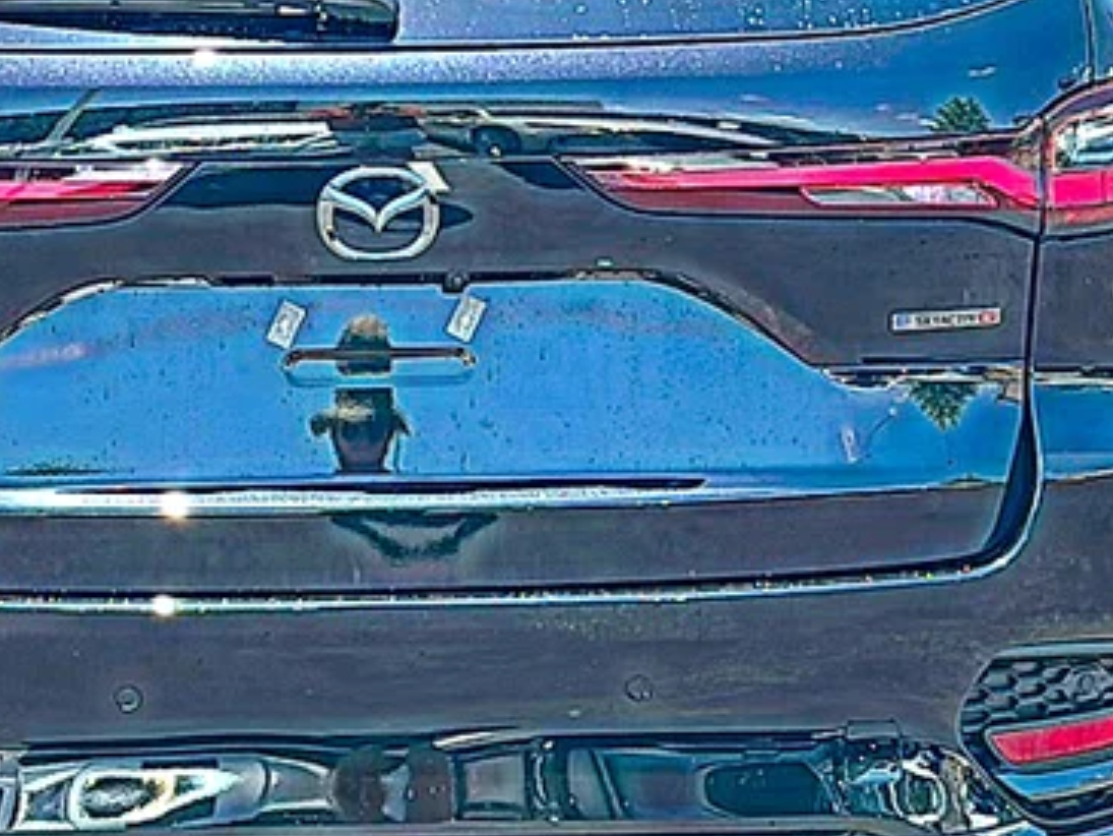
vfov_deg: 21.3
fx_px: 2219
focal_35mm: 69
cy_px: 355
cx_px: 390
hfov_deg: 28.0
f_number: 1.78
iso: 80
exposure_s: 1/1098
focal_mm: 6.86
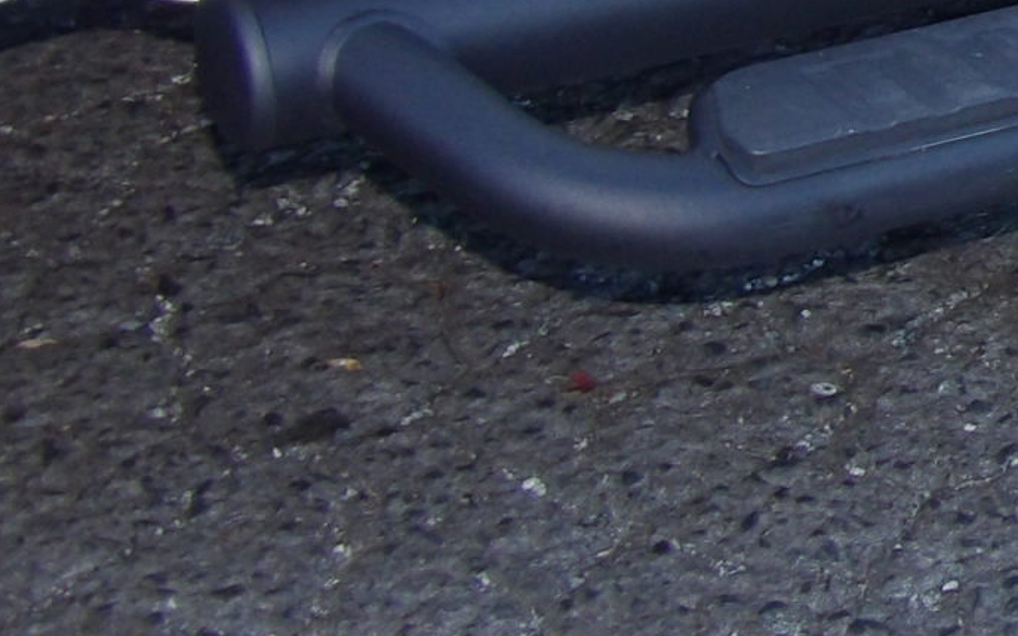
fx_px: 5880
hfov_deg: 9.4
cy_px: -194
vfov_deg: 6.1
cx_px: 1794
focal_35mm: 212
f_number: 3.9
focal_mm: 9.5
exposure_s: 1/153
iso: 200
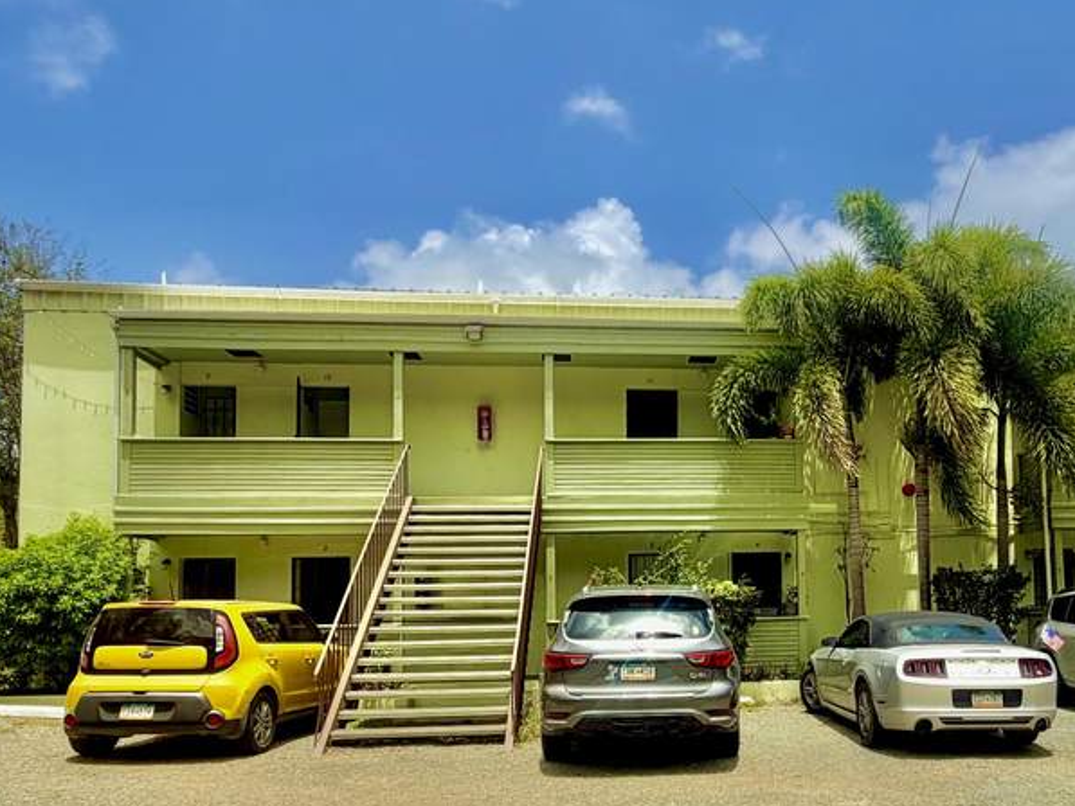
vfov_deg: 45.9
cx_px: 729
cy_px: 558
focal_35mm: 30
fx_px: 932
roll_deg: +1.4
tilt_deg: +3.7
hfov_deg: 58.4
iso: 20
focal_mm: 2.22
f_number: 2.2
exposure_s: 1/1211
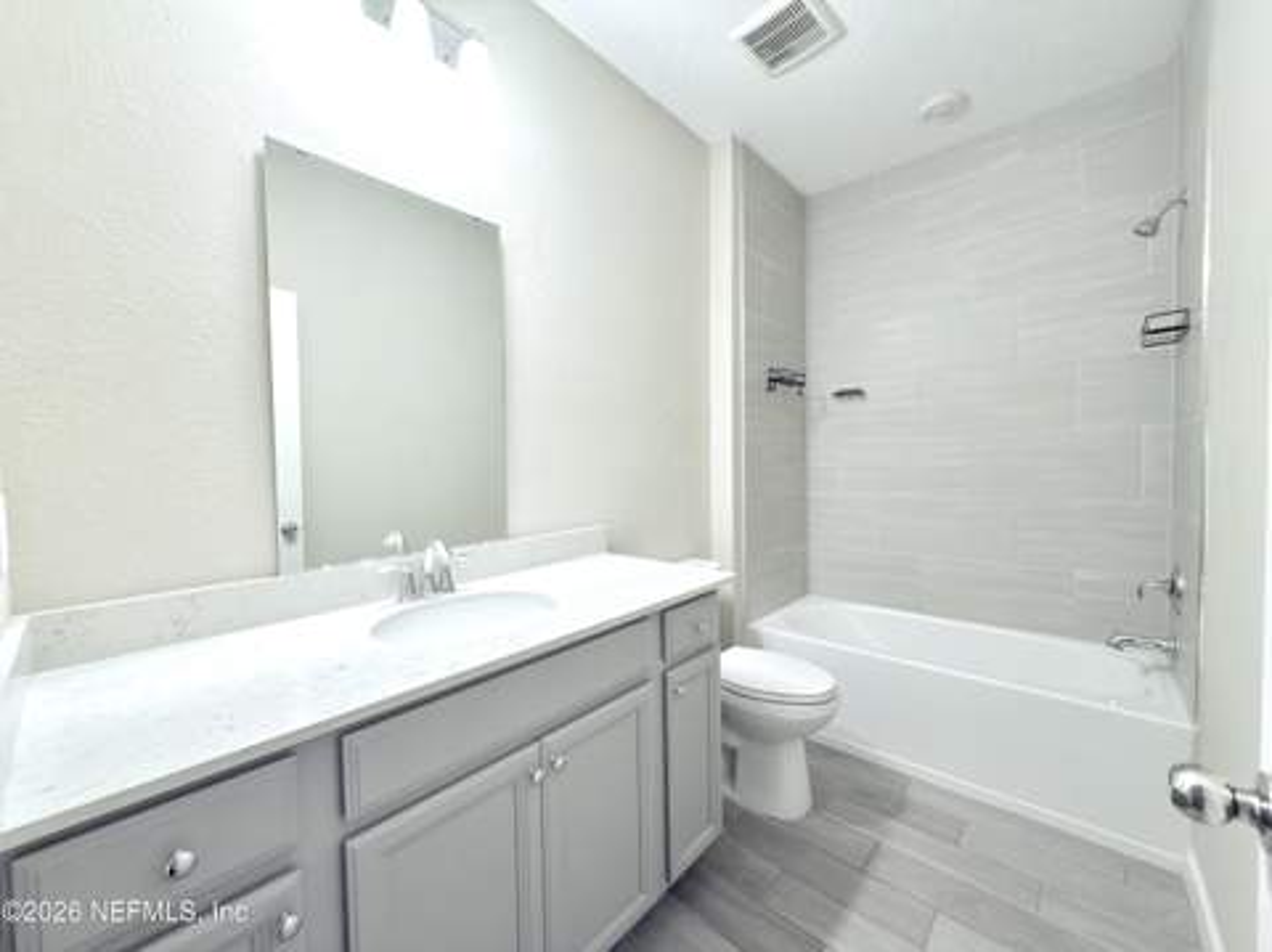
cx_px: 636
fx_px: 514
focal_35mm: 14
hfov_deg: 102.1
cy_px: 476
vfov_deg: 85.6
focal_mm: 2.22
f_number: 2.2
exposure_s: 1/30
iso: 80
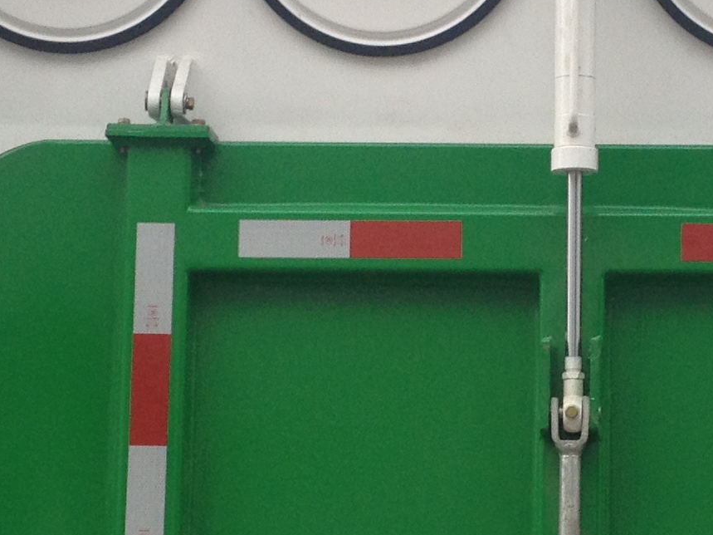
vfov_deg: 11.1
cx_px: 569
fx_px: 2739
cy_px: 381
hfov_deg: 14.7
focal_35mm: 133
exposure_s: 1/120
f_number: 2.4
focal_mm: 4.28
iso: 64
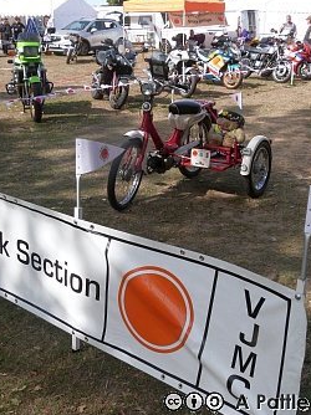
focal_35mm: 42
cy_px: 200
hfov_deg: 34.3
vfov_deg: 44.8
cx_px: 152
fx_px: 504
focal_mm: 7.1
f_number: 5
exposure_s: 1/250
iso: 100
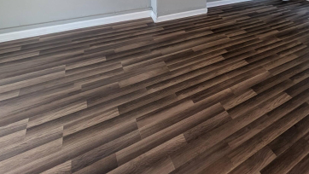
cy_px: -31
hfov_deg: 70.9
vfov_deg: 37.3
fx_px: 197
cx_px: 233
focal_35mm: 24
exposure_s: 1/120
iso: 75
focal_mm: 2.23
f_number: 1.95
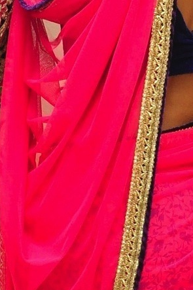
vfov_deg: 12.0
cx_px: 179
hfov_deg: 8.0
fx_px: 1378
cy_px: 234
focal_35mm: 171
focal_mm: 28
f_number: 7.1
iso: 1600
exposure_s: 1/125
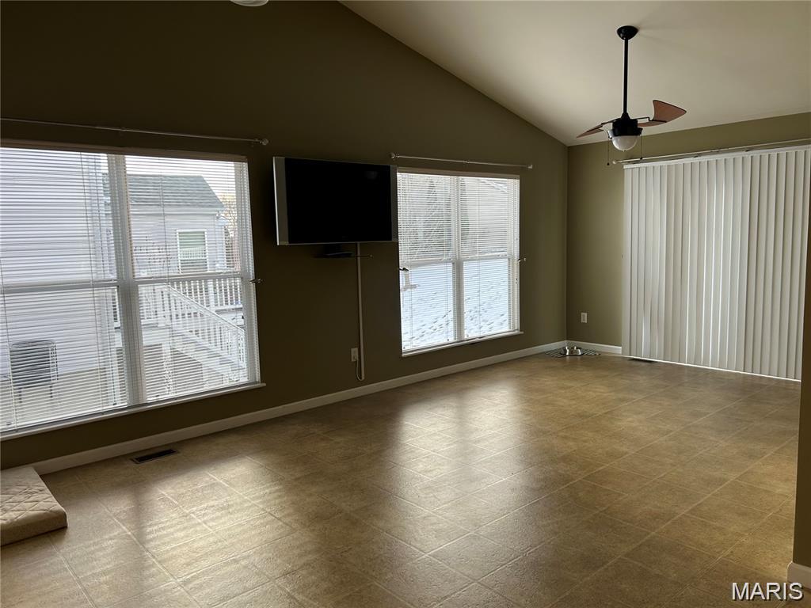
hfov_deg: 67.3
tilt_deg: -7.0
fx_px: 609
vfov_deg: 53.1
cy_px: 304
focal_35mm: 26
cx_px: 406
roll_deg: +2.1
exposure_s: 1/149
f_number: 1.5
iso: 32
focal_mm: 5.7
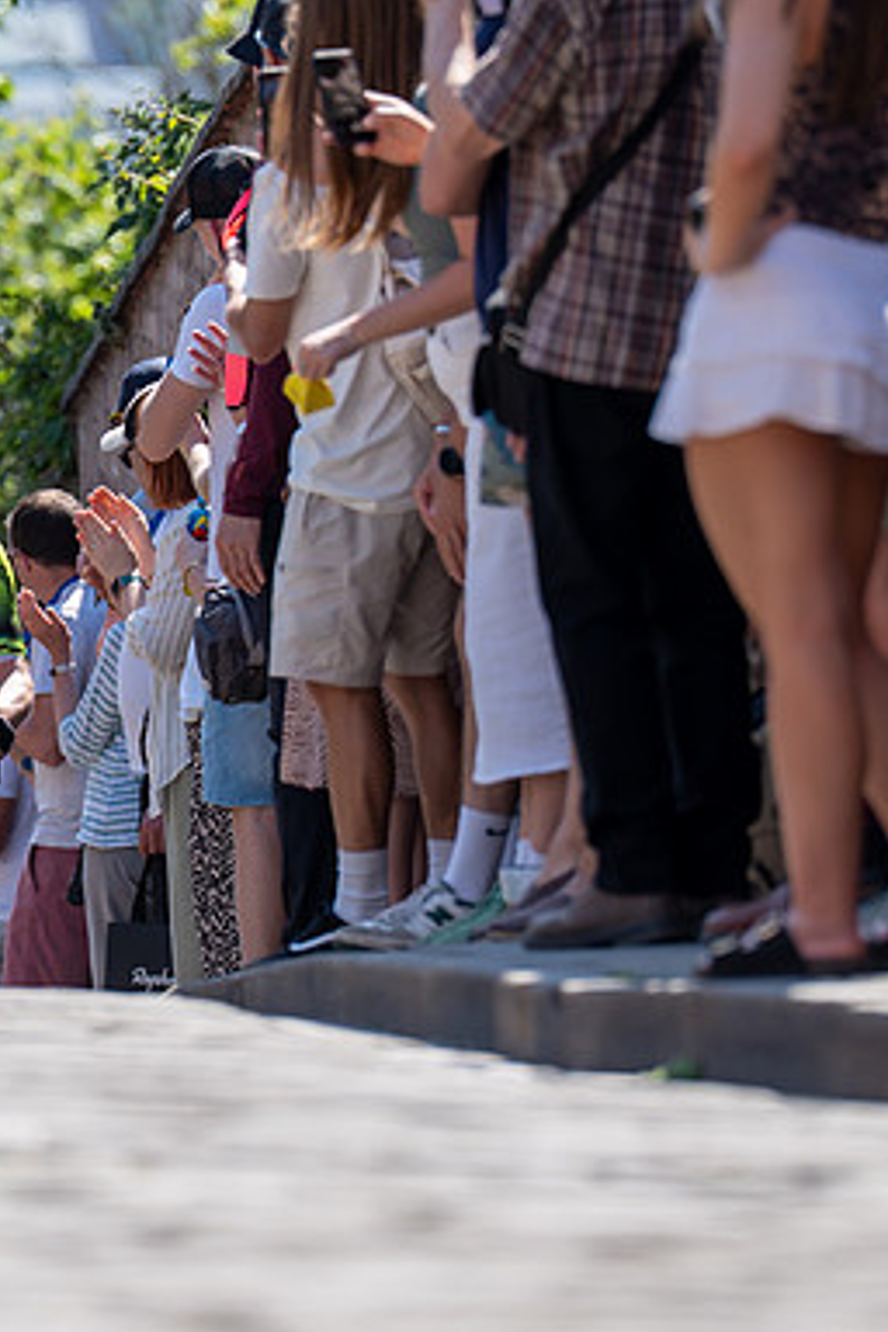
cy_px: 785
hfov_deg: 3.1
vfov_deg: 4.6
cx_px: -31
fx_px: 16612
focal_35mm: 449
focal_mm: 200
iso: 125
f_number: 3.5
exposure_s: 1/1000
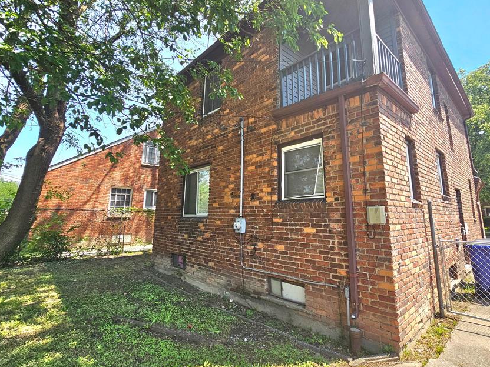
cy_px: 166
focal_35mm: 16
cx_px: 265
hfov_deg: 94.3
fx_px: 226
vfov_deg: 77.9
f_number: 2.2
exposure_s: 1/1000
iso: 50
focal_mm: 2.2
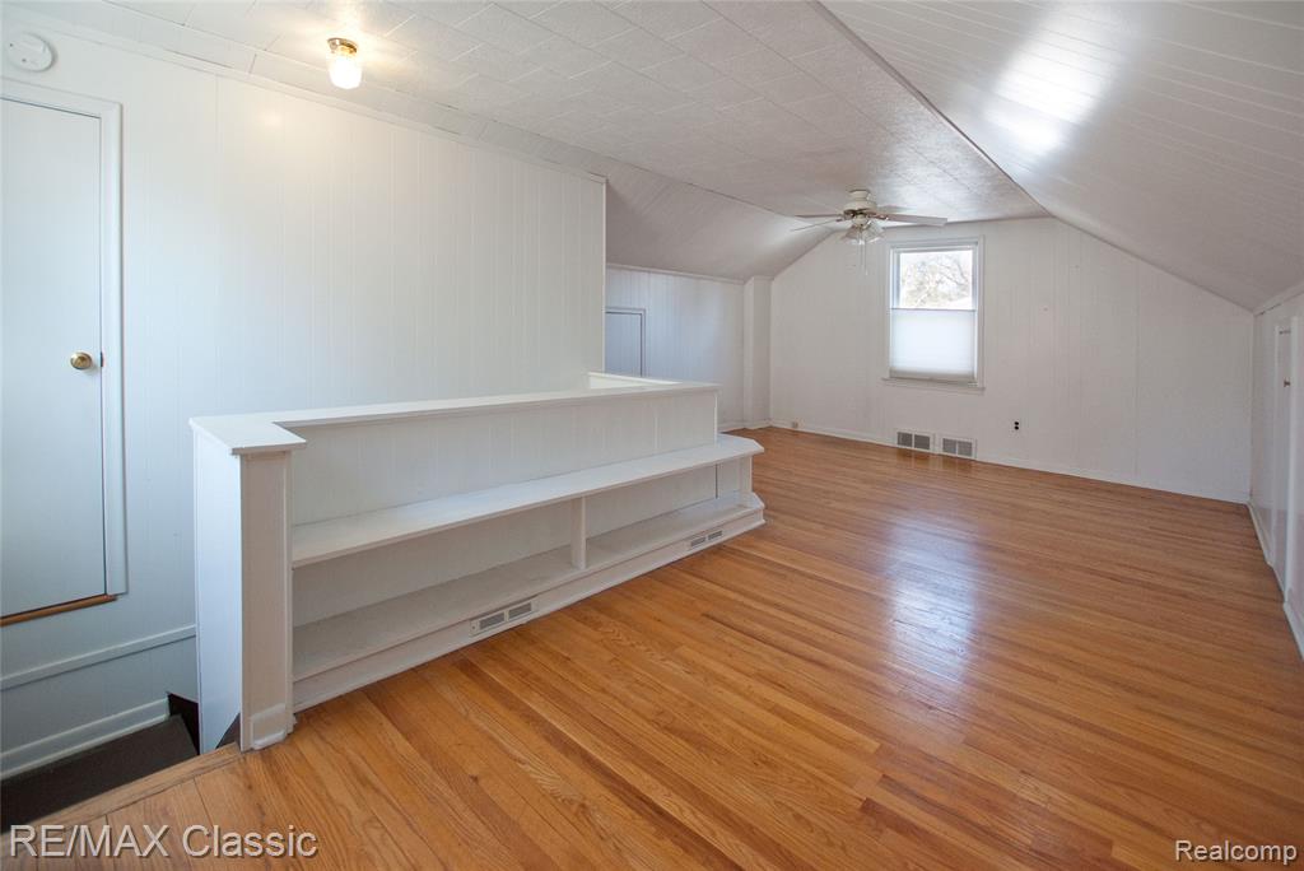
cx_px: 652
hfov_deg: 100.4
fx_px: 544
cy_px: 436
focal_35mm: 15
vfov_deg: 77.4
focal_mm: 10
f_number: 3.5
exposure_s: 1/125
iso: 800
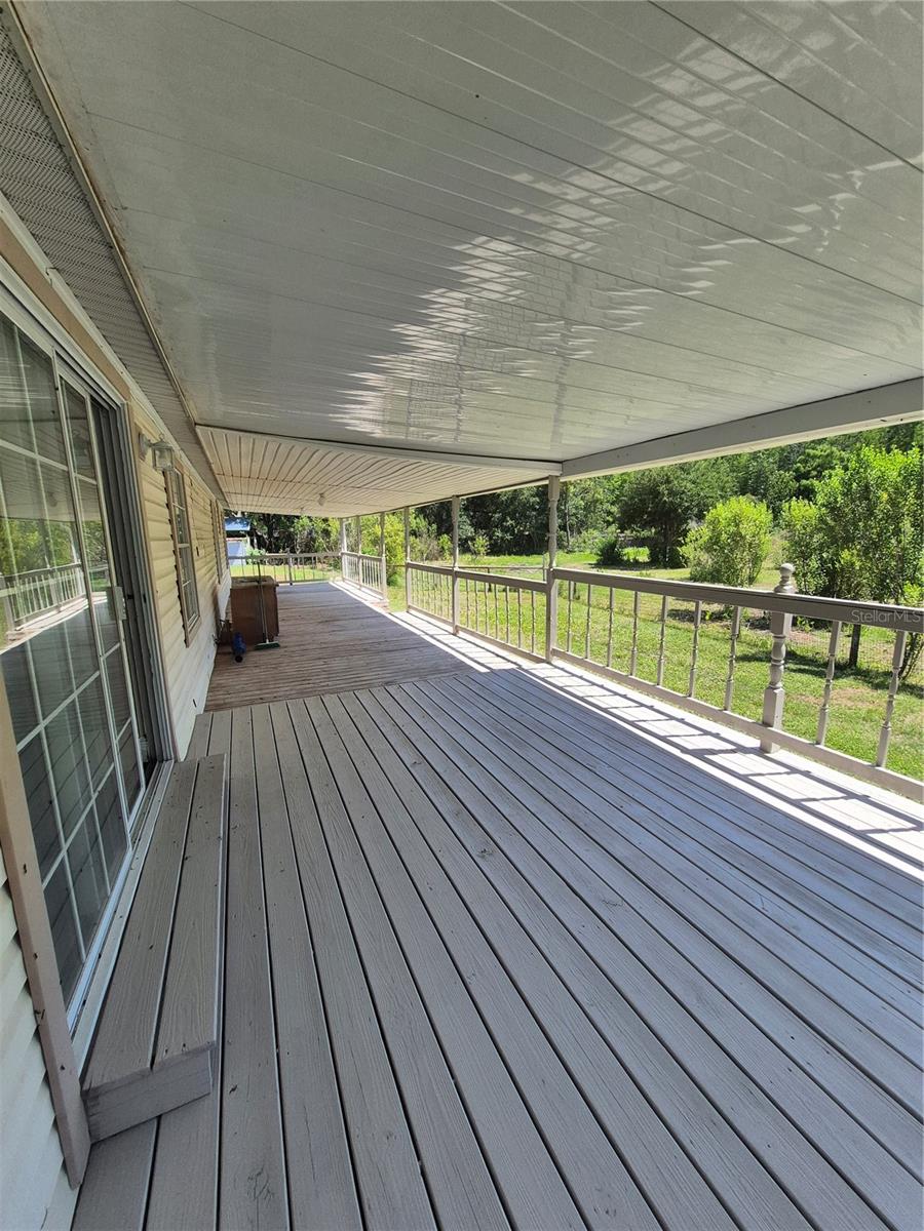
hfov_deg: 89.9
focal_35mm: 13
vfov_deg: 106.2
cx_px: 462
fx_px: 463
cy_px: 616
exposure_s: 1/922
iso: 50
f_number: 2.2
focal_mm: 1.74
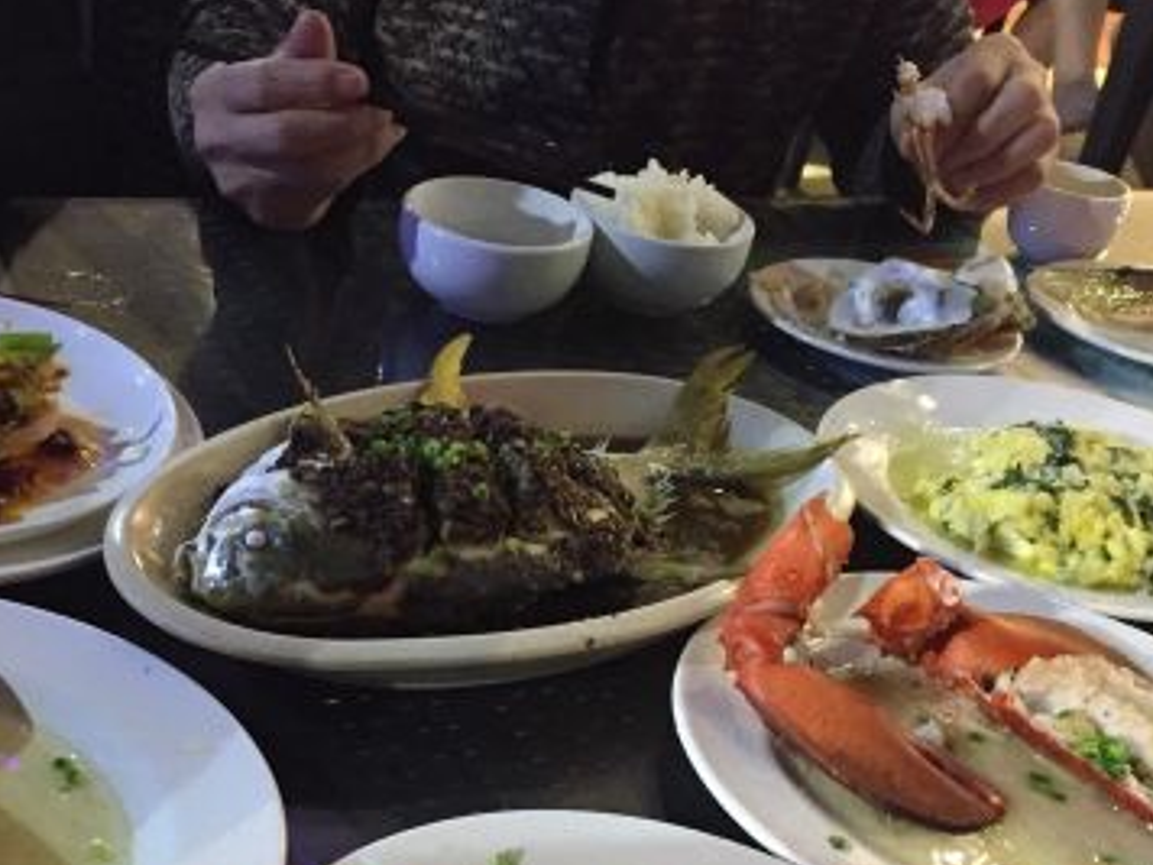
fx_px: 1899
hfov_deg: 33.6
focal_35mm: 57
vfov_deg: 25.1
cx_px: 428
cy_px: 727
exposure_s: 1/30
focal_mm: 4.15
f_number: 2.2
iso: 250
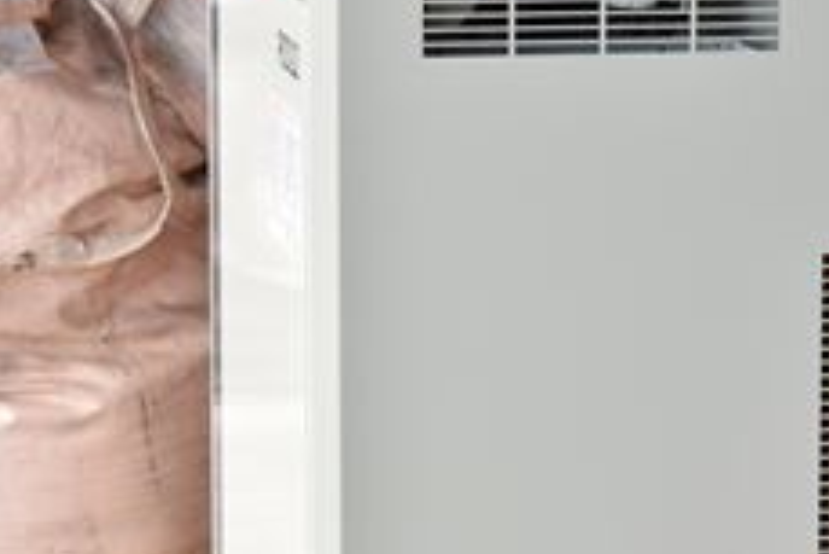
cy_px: 373
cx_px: 612
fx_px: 4150
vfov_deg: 7.6
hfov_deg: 11.4
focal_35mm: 180
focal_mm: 55
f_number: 6.3
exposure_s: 1/800
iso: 1250
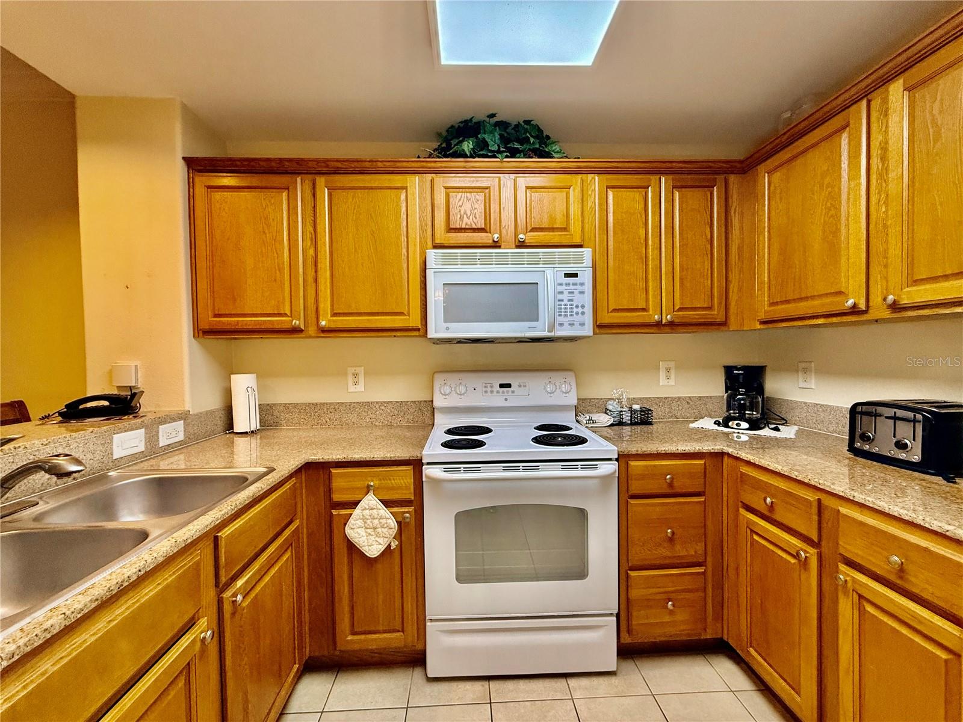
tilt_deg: -0.4
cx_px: 482
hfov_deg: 102.1
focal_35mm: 14
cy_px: 361
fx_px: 389
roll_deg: +0.1
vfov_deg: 85.7
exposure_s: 1/120
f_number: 2.2
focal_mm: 2.22
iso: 250
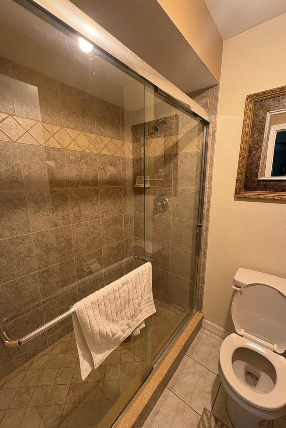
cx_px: 145
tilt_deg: -10.3
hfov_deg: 77.3
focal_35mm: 15
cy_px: 219
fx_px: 179
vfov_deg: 100.4
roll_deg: +0.9
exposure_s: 1/120
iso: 160
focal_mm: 2.22
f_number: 2.2
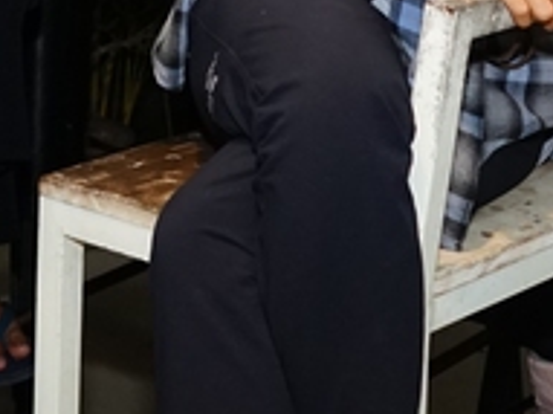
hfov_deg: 13.9
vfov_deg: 10.0
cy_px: -314
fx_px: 2251
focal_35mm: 141
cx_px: 113
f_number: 4.5
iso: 1600
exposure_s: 1/100
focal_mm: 28
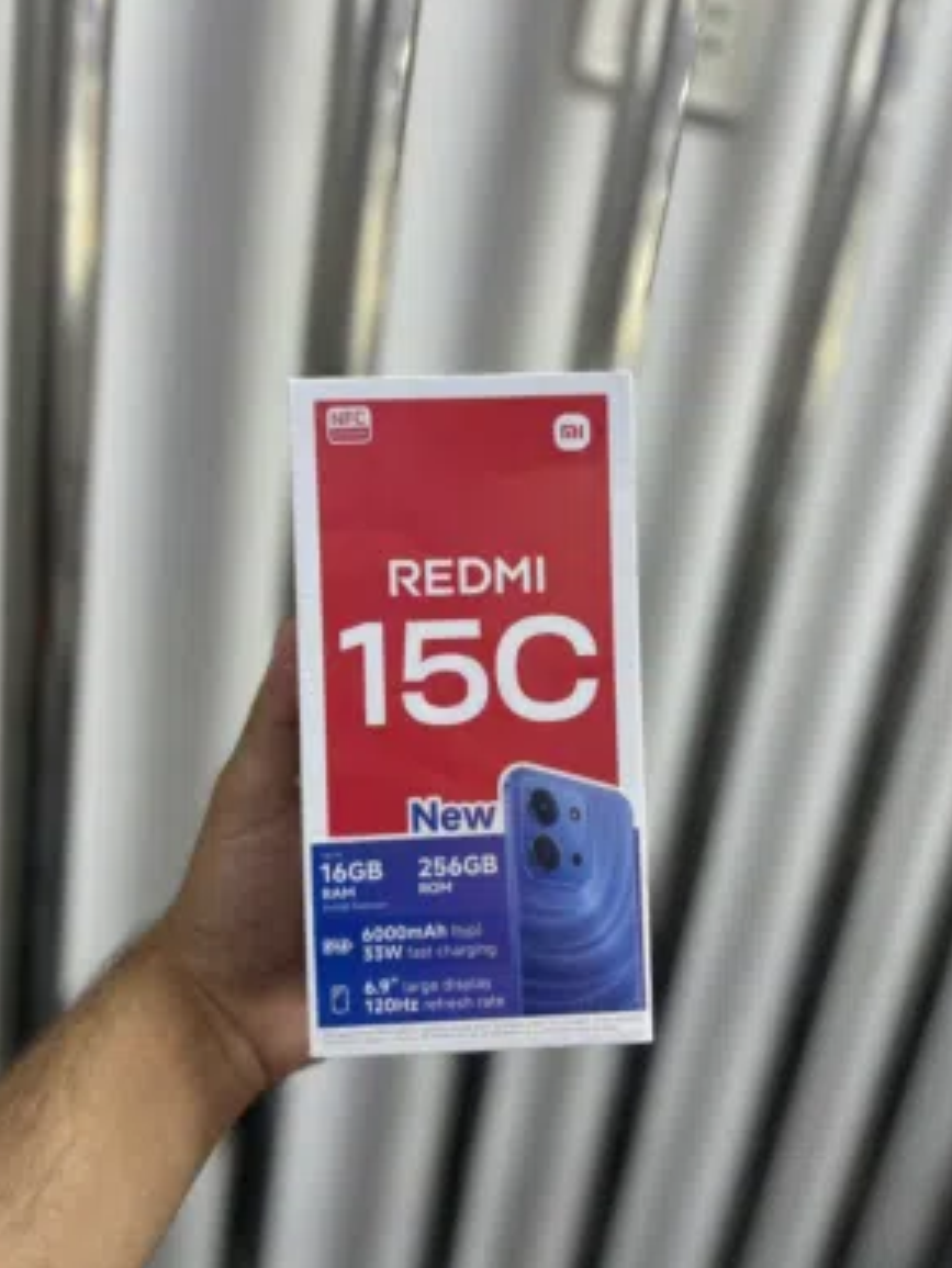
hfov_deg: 51.4
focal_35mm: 27
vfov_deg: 65.3
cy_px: 616
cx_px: 478
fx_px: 990
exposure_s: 1/100
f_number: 1.5
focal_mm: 5.7
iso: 50
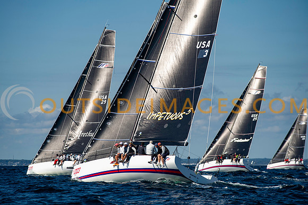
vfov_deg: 6.2
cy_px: 107
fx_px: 1884
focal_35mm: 220
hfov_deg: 9.3
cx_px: 142
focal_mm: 200
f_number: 5
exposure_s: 1/2500
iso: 250
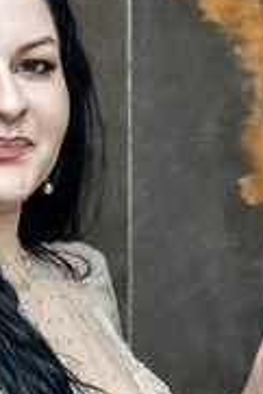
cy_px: 121
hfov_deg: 4.7
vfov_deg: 7.0
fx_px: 3204
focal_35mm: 293
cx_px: 15
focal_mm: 55
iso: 1000
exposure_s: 1/125
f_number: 2.8
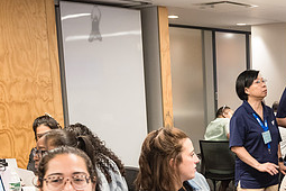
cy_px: 185
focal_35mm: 73
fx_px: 580
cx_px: 312
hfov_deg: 25.7
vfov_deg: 18.3
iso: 2500
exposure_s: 1/200
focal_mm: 31
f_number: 4.5
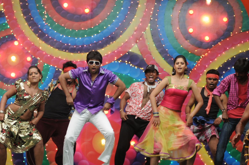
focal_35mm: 191
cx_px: 88
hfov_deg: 10.8
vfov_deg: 7.2
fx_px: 1320
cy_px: 90
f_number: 2.8
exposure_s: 1/100
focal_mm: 86
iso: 500
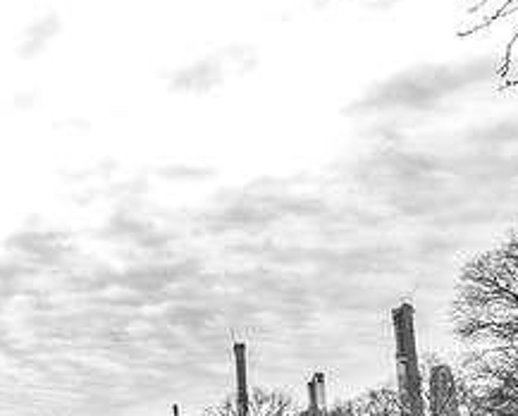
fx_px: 583
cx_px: -19
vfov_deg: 34.4
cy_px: 446
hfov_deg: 40.8
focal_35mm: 38
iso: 160
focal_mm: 10
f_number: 5.6
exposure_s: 1/420
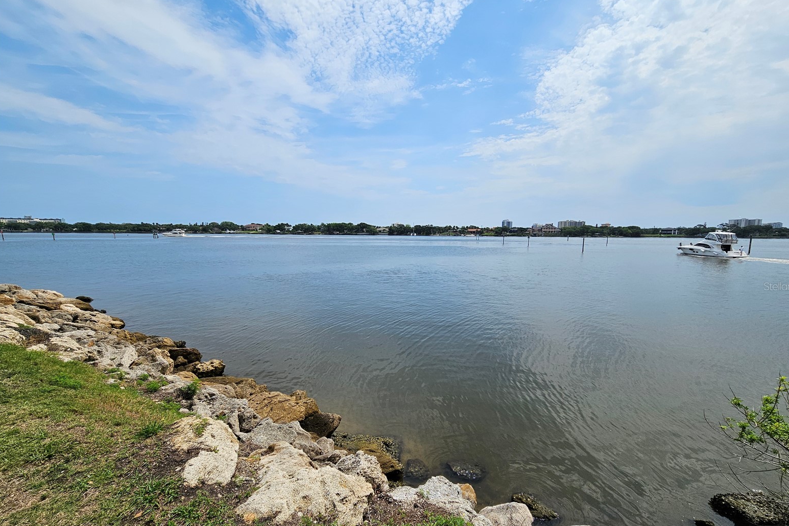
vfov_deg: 81.0
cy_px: 286
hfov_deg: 104.2
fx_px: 307
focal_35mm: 14
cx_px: 403
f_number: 2.2
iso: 50
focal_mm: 2.2
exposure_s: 1/5638
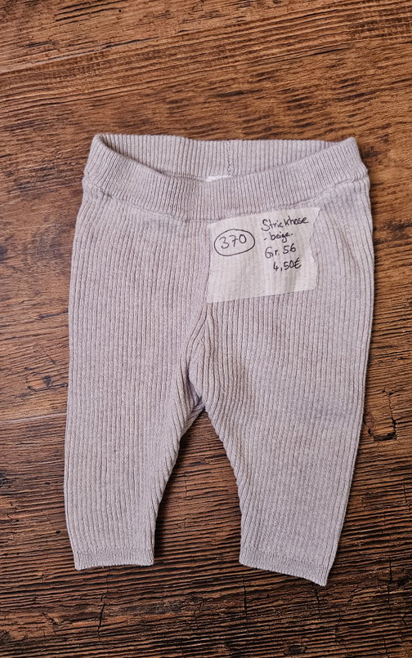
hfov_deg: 49.3
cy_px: 337
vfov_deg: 72.5
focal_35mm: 25
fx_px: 449
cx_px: 211
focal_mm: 5.4
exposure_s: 1/100
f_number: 1.8
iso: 320
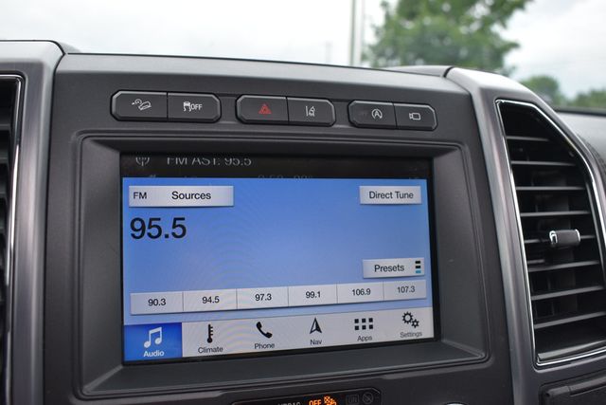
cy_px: 202
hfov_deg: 57.2
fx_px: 556
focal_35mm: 33
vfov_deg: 40.0
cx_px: 303
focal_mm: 22
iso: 400
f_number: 5.6
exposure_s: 1/250
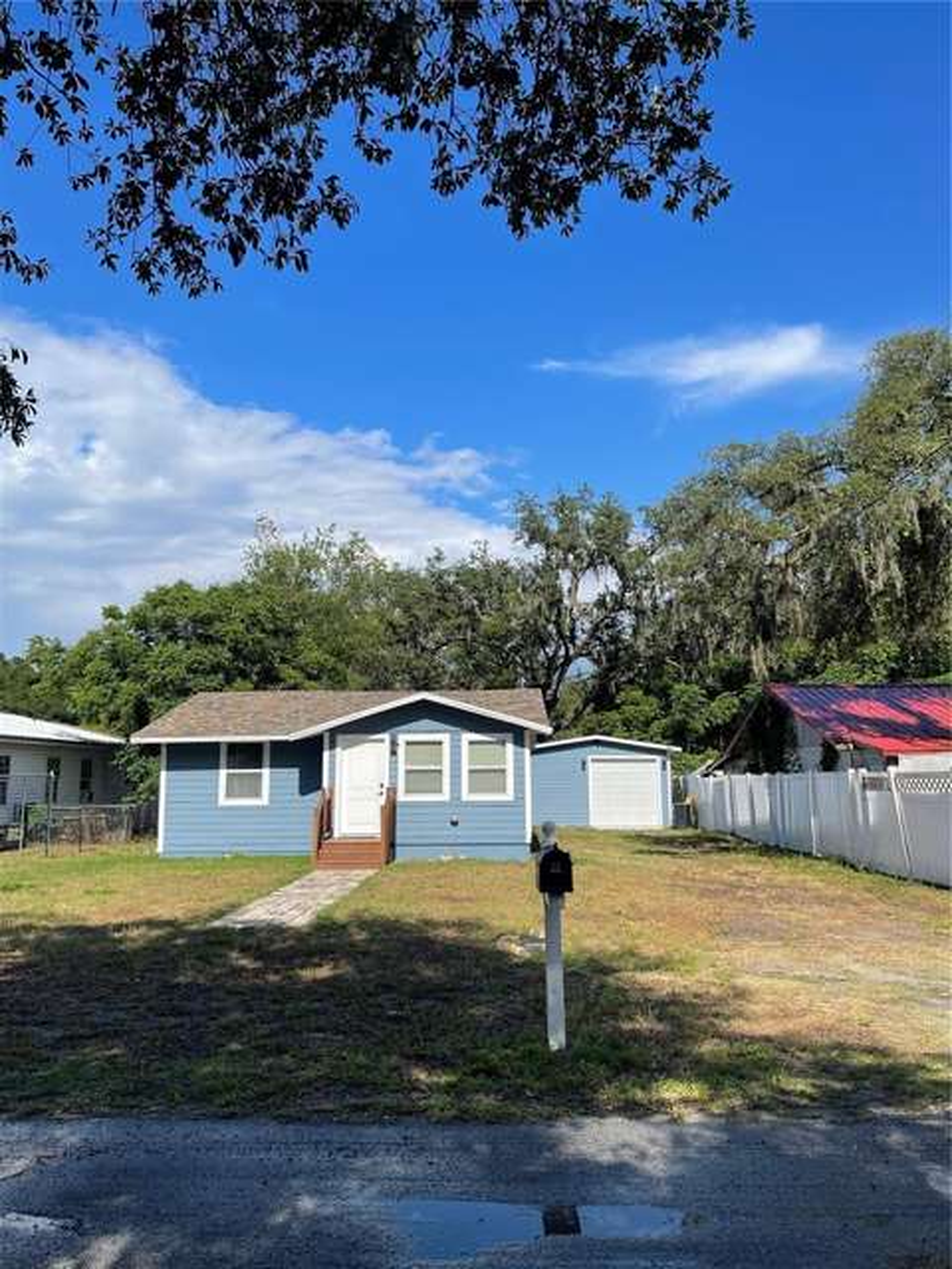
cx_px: 476
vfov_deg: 69.4
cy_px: 634
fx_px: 917
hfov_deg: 54.9
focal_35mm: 25
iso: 32
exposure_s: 1/3448
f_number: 1.6
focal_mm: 5.1
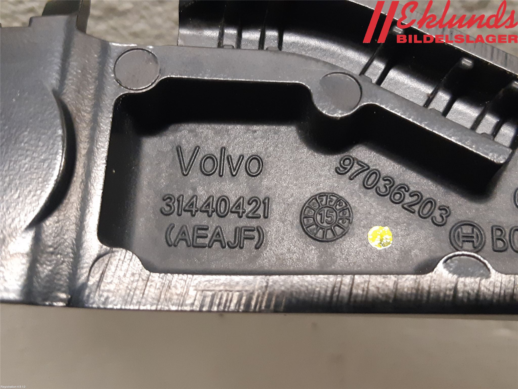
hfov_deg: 67.3
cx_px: 259
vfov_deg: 53.1
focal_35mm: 26
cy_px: 194
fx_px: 389
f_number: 1.7
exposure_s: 1/50
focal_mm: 3.93
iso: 320
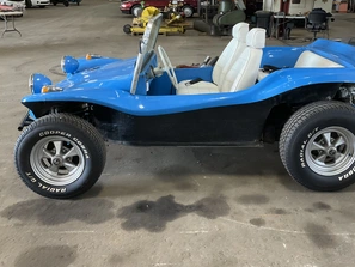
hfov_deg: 47.6
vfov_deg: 36.7
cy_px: 107
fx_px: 400
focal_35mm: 39
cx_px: 208
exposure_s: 1/60
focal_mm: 3
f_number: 1.8
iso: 125
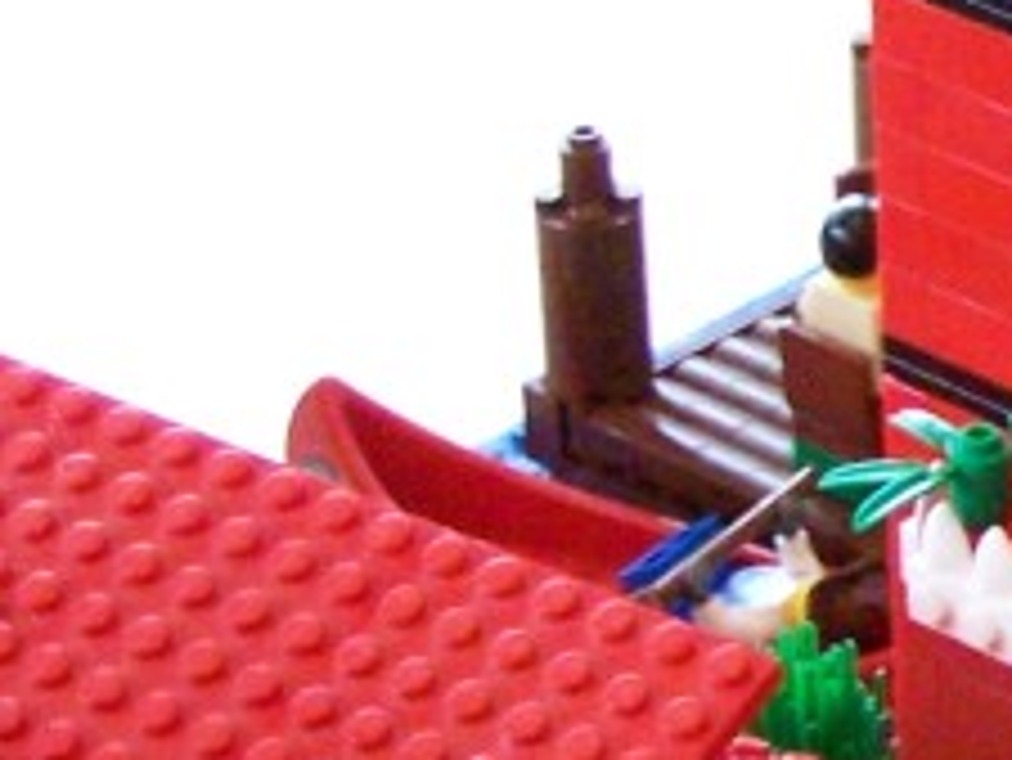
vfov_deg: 6.4
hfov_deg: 8.0
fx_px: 6786
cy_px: 697
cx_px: 2226
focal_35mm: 232
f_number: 3
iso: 400
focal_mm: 8.5
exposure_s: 1/125
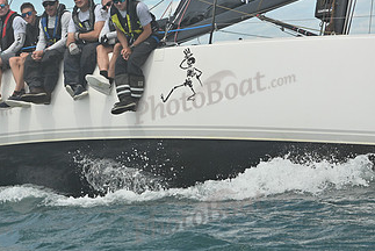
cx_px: 73
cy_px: 51
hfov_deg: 12.4
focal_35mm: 165
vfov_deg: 8.3
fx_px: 1720
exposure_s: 1/1250
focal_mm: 92
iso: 320
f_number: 9
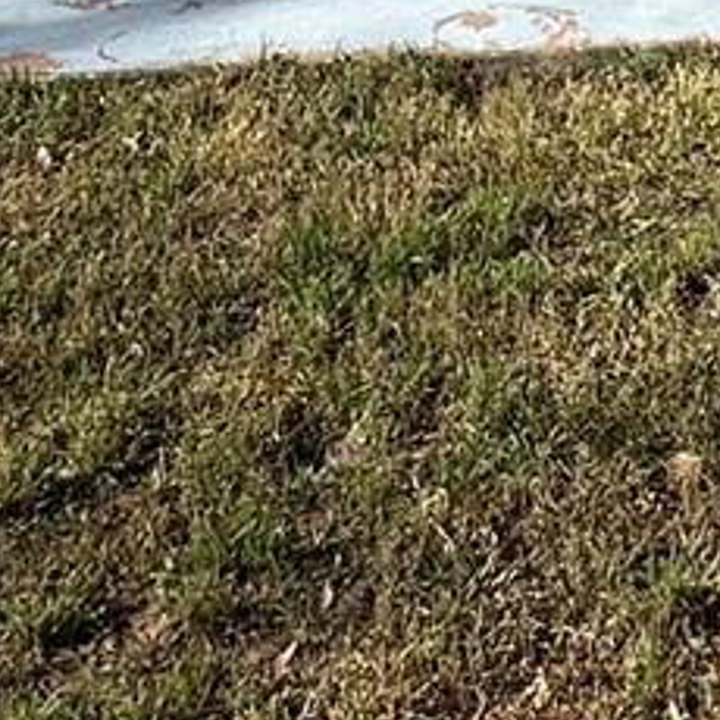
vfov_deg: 17.1
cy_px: -517
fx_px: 2024
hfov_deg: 19.1
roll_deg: +0.8
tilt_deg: -1.8
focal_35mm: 86
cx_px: 842
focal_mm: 2.22
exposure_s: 1/1916
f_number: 2.2
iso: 40
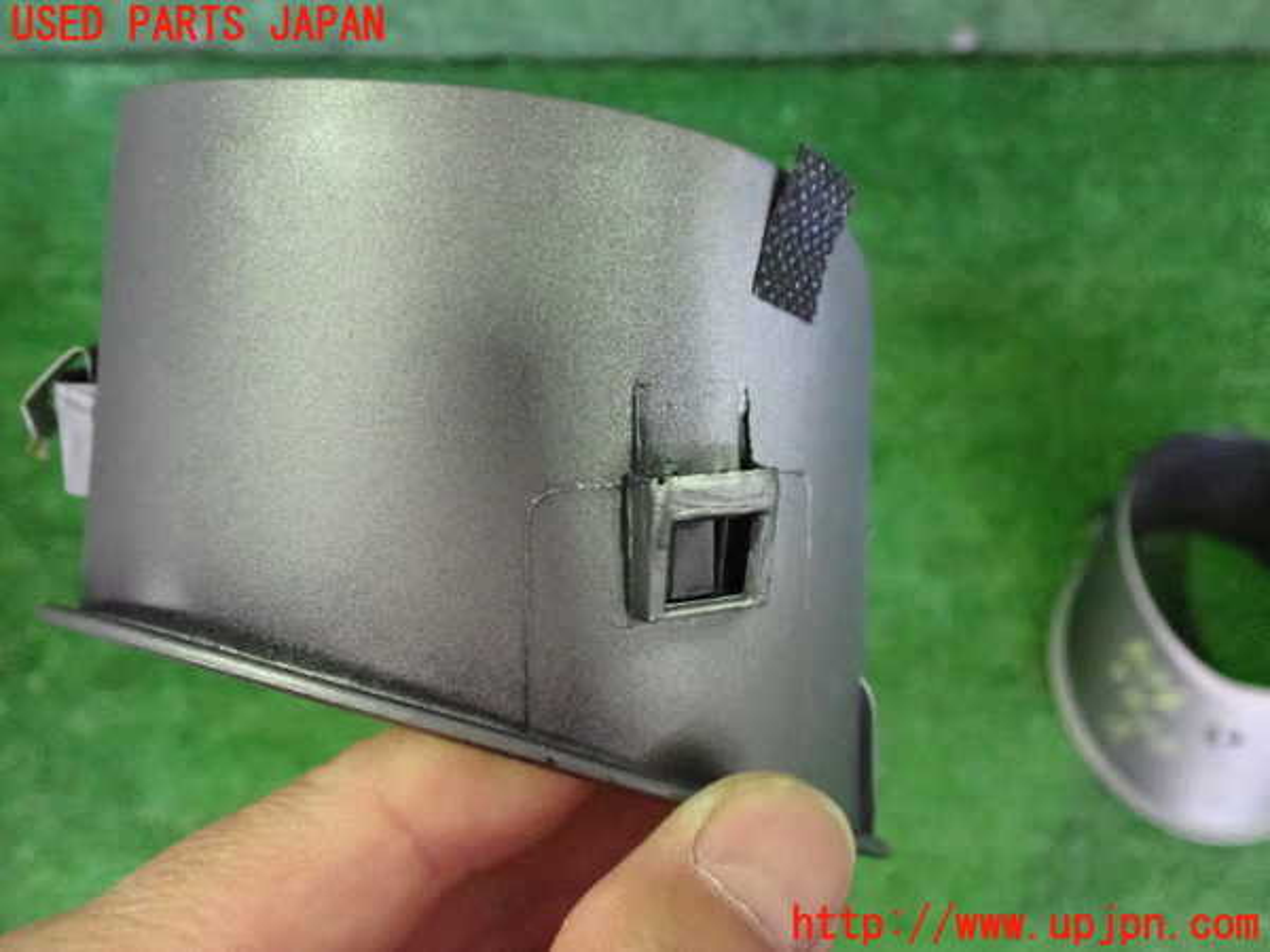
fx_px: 1101
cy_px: 476
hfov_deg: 60.0
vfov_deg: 46.8
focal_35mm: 30
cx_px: 635
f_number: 2.3
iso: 4000
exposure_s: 1/160
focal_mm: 5.4
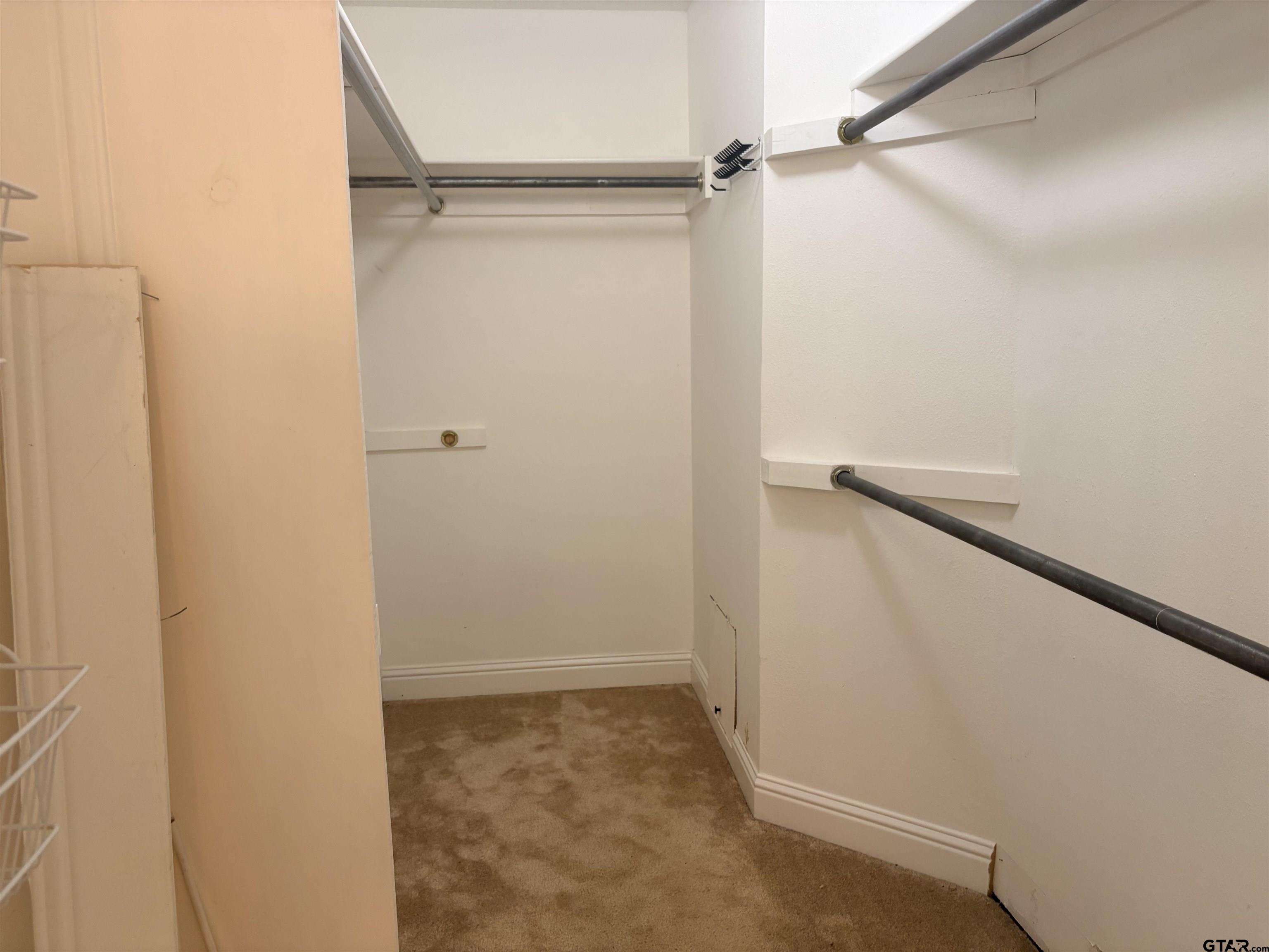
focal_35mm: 26
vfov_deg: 53.1
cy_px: 476
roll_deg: +3.3
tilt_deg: -9.6
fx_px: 953
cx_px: 634
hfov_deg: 67.3
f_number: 1.6
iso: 100
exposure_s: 1/60
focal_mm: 5.96
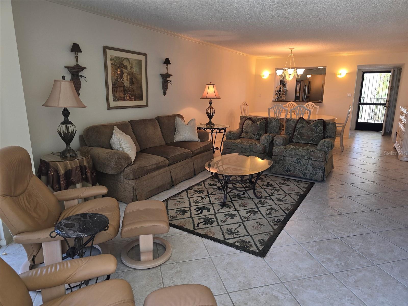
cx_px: 204
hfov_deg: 73.9
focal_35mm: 23
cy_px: 153
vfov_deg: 58.9
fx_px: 271
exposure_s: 1/60
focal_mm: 6.3
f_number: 1.7
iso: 50
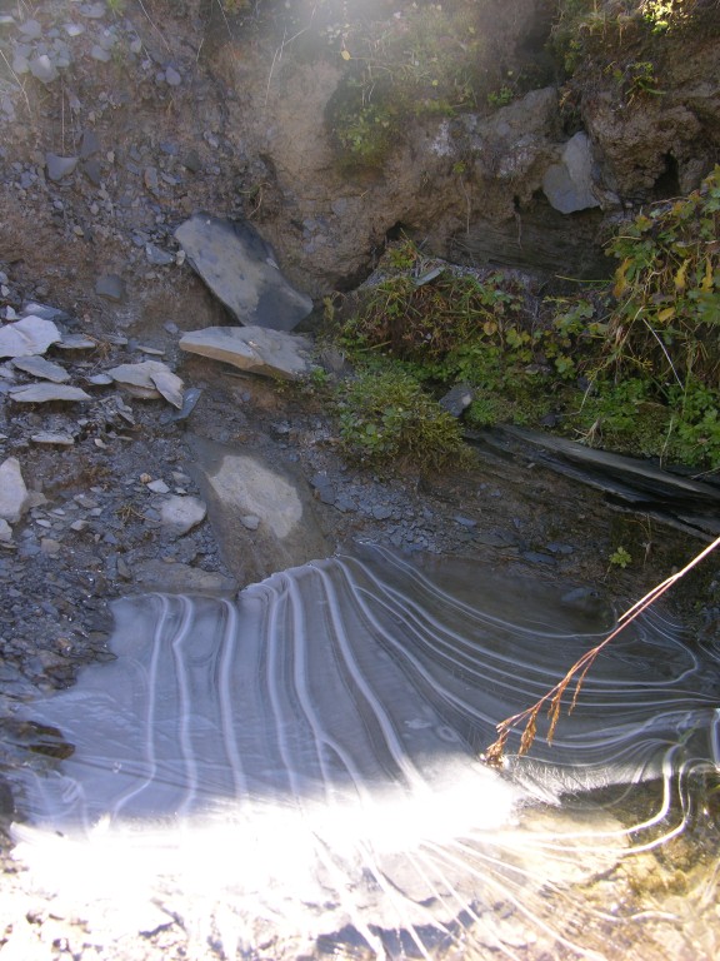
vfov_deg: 52.6
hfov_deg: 40.7
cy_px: 480
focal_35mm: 35
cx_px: 360
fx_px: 971
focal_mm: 8.9
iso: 50
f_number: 3.5
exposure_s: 1/74.9
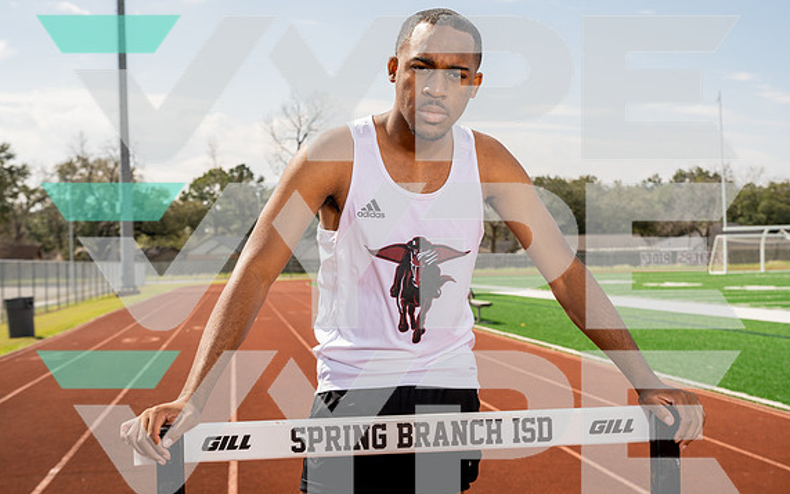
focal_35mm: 57
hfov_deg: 35.7
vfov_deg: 22.8
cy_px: 257
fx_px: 1227
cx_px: 393
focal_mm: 55
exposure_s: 1/250
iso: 100
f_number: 8
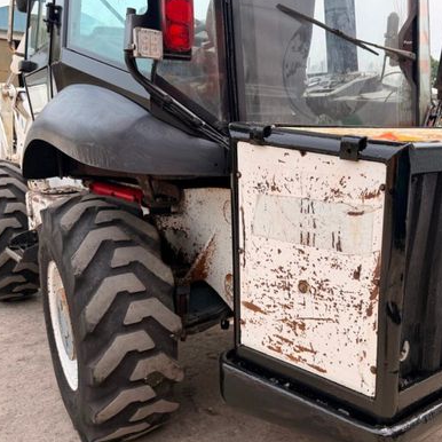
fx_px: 477
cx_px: 295
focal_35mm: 33
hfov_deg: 48.9
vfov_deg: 49.6
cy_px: 251
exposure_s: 1/2299
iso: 80
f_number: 1.78
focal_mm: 6.76
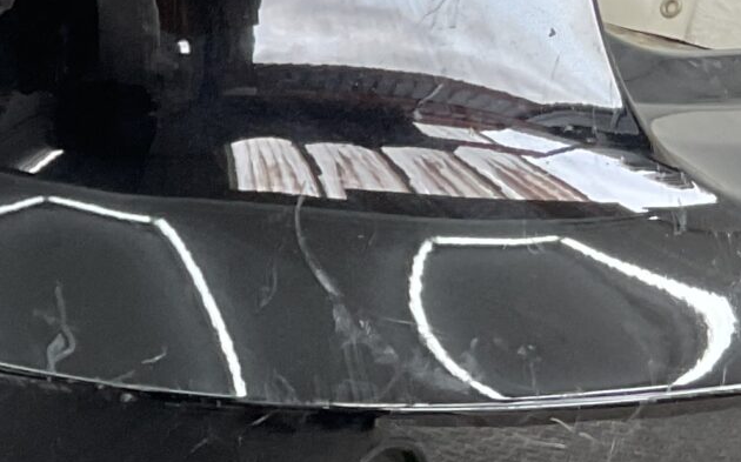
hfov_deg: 15.2
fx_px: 2523
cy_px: 193
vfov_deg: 10.5
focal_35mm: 125
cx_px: -452
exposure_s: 1/120
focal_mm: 3
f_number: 1.8
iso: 32
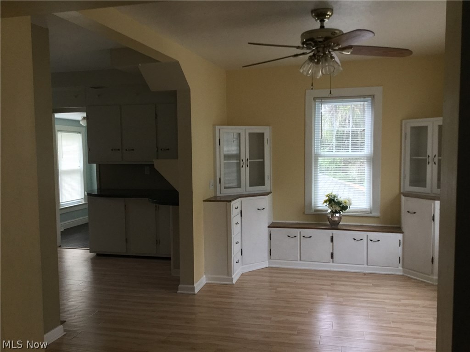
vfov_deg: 45.4
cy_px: 176
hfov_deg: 58.4
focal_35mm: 31
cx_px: 235
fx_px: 421
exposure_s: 1/30
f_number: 2.4
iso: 200
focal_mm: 3.3
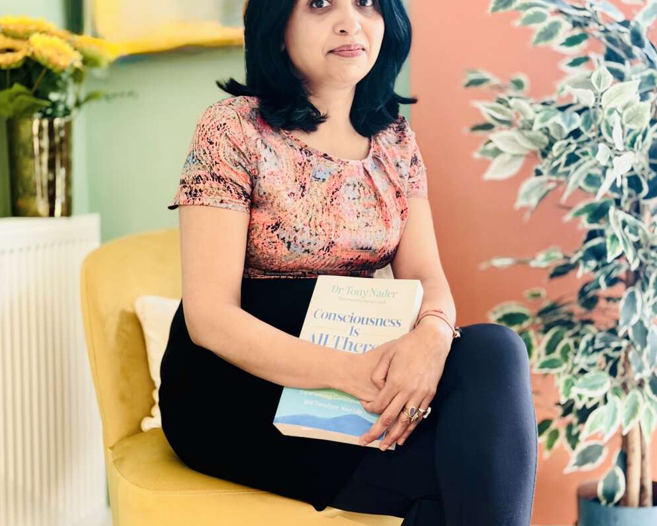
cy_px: 270
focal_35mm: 63
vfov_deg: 24.2
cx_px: 331
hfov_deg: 30.0
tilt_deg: -4.9
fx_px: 1225
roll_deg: +0.8
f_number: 1.78
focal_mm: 6.76
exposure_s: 1/15
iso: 1000
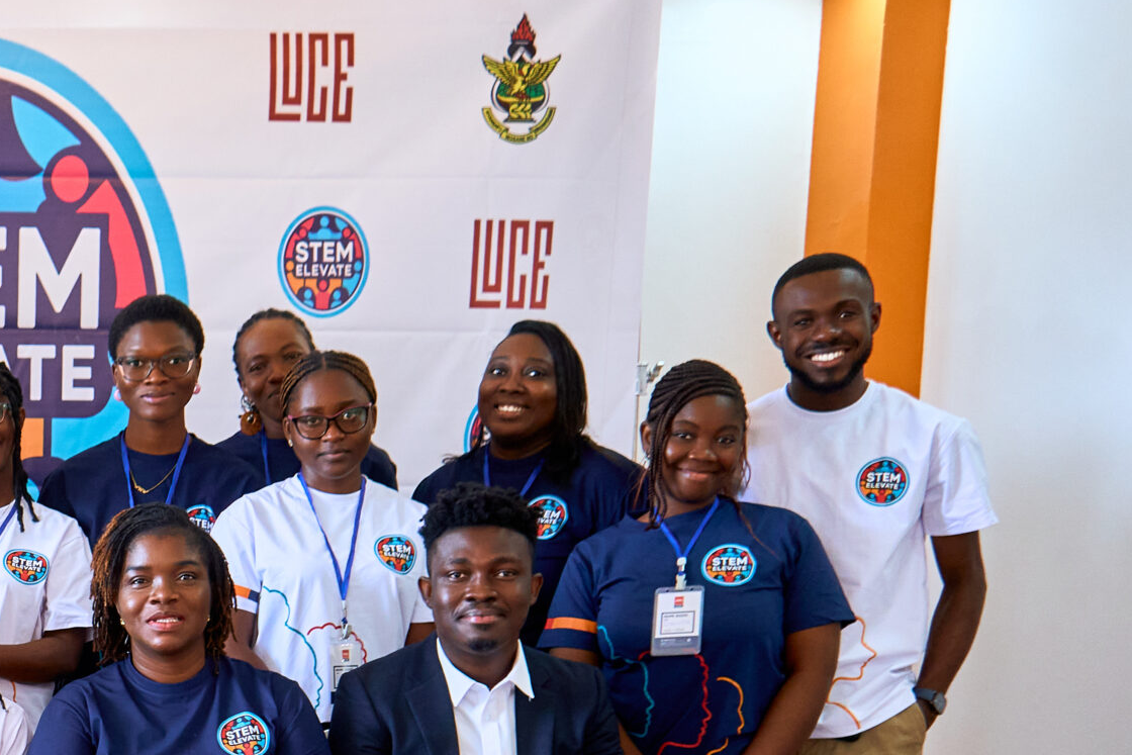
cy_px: 793
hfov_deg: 28.3
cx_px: -145
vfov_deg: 20.4
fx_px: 2013
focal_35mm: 64
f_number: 3.5
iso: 1600
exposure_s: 1/125
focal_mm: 28
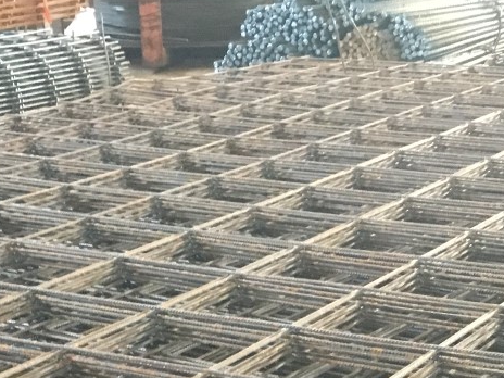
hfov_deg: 21.8
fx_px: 1310
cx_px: 284
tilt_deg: -27.0
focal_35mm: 90
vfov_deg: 15.2
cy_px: 574
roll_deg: +1.3
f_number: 2.2
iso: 250
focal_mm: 4.15
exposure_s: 1/17
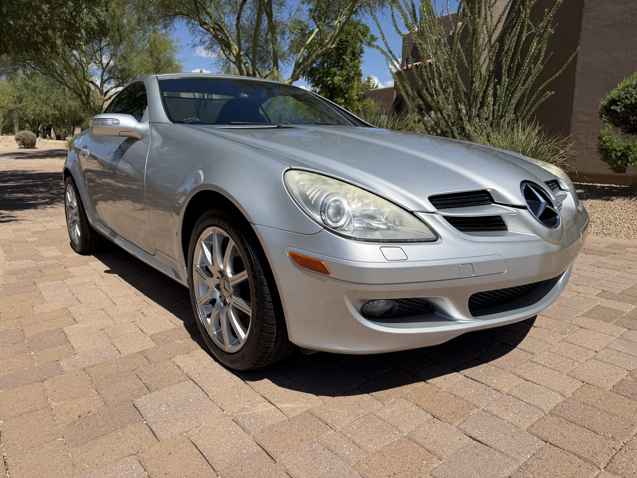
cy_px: 239
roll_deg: +0.4
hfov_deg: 71.6
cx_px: 318
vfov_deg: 56.8
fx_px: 442
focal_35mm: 24
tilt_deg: -12.7
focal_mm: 6.76
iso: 80
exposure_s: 1/7353
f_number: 1.78
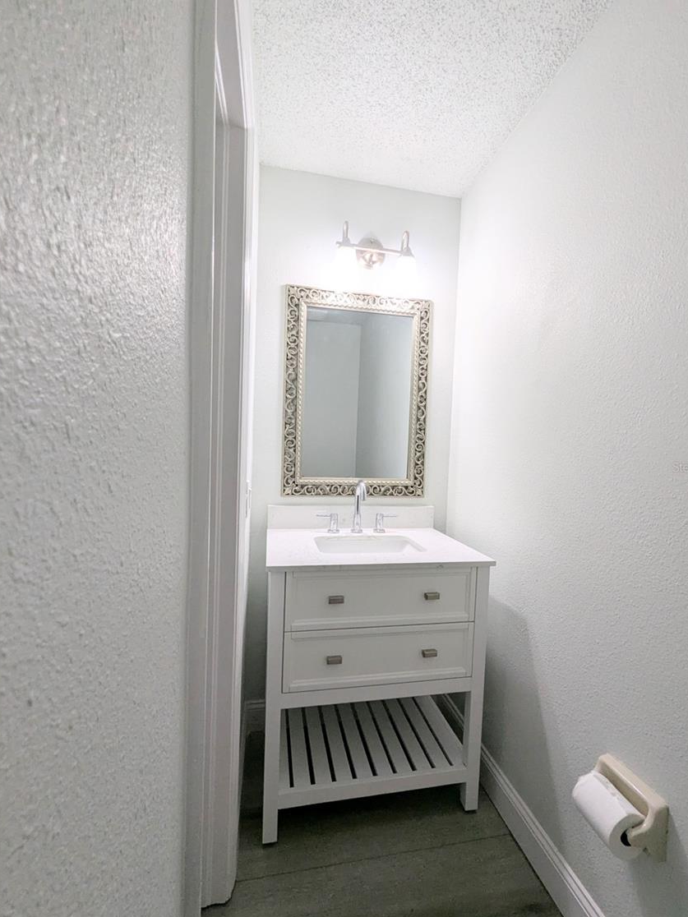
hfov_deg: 85.6
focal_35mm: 14
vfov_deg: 102.1
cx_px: 360
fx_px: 371
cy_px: 467
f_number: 2.2
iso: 119
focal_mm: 1.95
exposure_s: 1/120
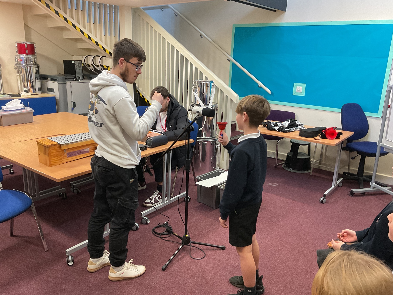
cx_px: 196
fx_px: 329
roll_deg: -2.2
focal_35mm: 29
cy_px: 148
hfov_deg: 61.7
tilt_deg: -15.8
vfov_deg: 48.2
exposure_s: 1/60
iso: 200
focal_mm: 3
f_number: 1.8
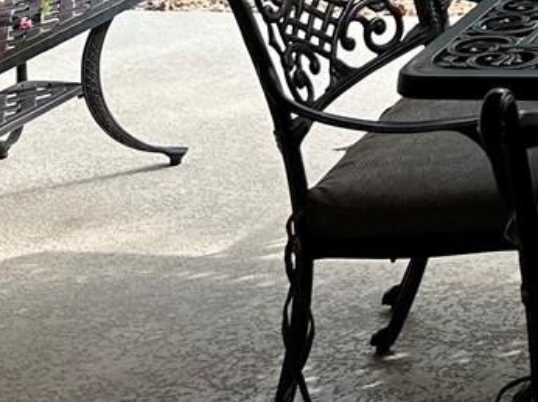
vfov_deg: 12.1
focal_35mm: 111
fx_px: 1724
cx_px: 935
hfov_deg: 15.5
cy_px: -352
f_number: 1.78
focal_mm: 6.86
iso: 64
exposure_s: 1/146
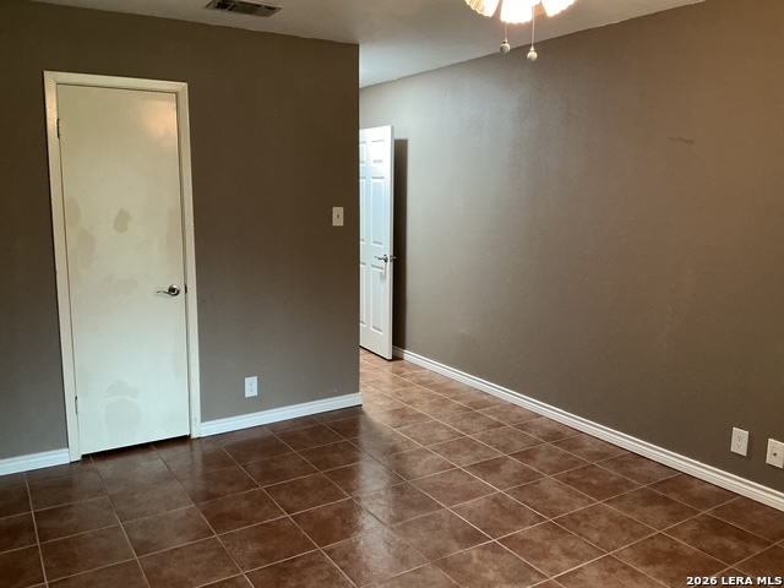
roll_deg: +0.0
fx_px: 657
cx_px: 392
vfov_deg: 48.2
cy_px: 294
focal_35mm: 29
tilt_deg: -8.9
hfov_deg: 61.7
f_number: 1.8
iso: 200
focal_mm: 3
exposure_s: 1/40
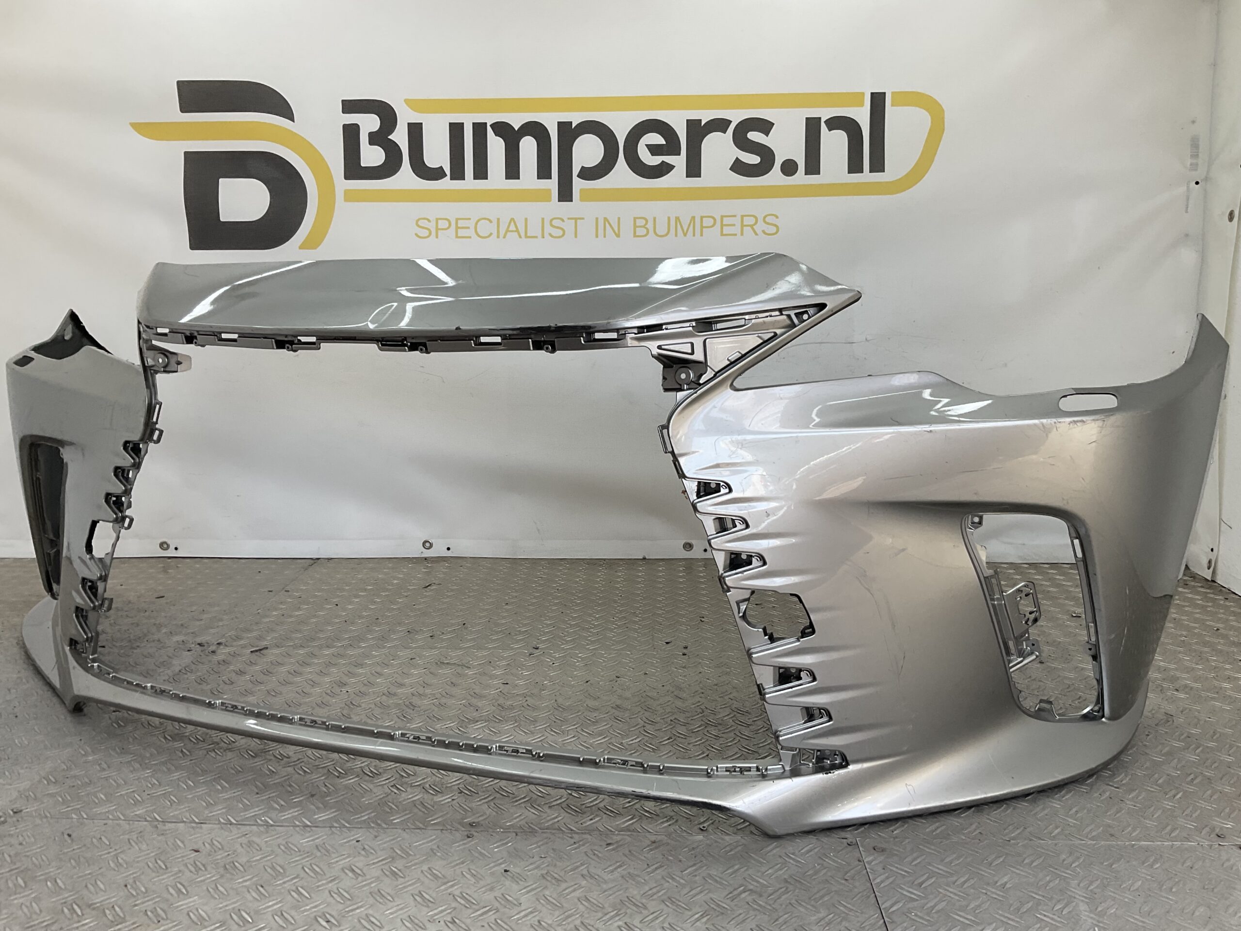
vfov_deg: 48.2
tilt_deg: -9.7
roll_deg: -1.9
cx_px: 620
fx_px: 1040
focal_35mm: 29
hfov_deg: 61.7
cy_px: 466
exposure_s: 1/211
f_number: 1.8
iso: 16
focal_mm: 3
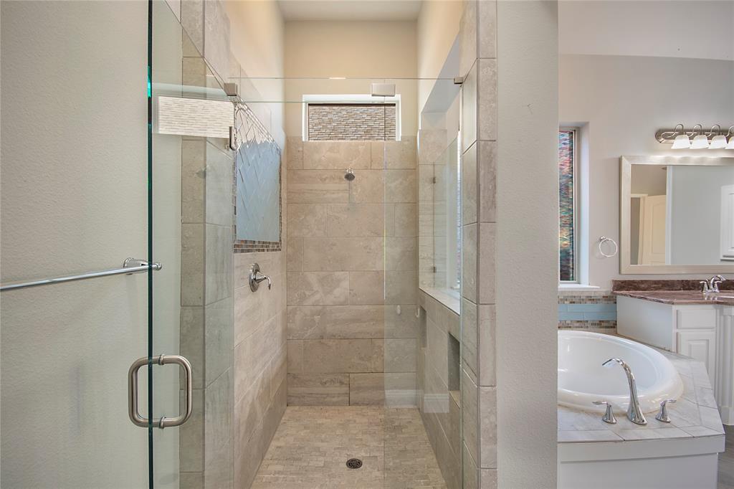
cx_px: 367
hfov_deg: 100.4
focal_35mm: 15
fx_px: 306
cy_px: 244
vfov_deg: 77.3
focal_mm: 10
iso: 100
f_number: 8
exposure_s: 1/6
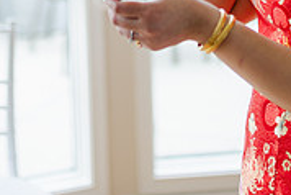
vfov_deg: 11.5
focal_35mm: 114
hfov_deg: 17.9
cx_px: 159
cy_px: -110
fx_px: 922
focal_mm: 35
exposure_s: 1/1600
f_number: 1.4
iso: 100
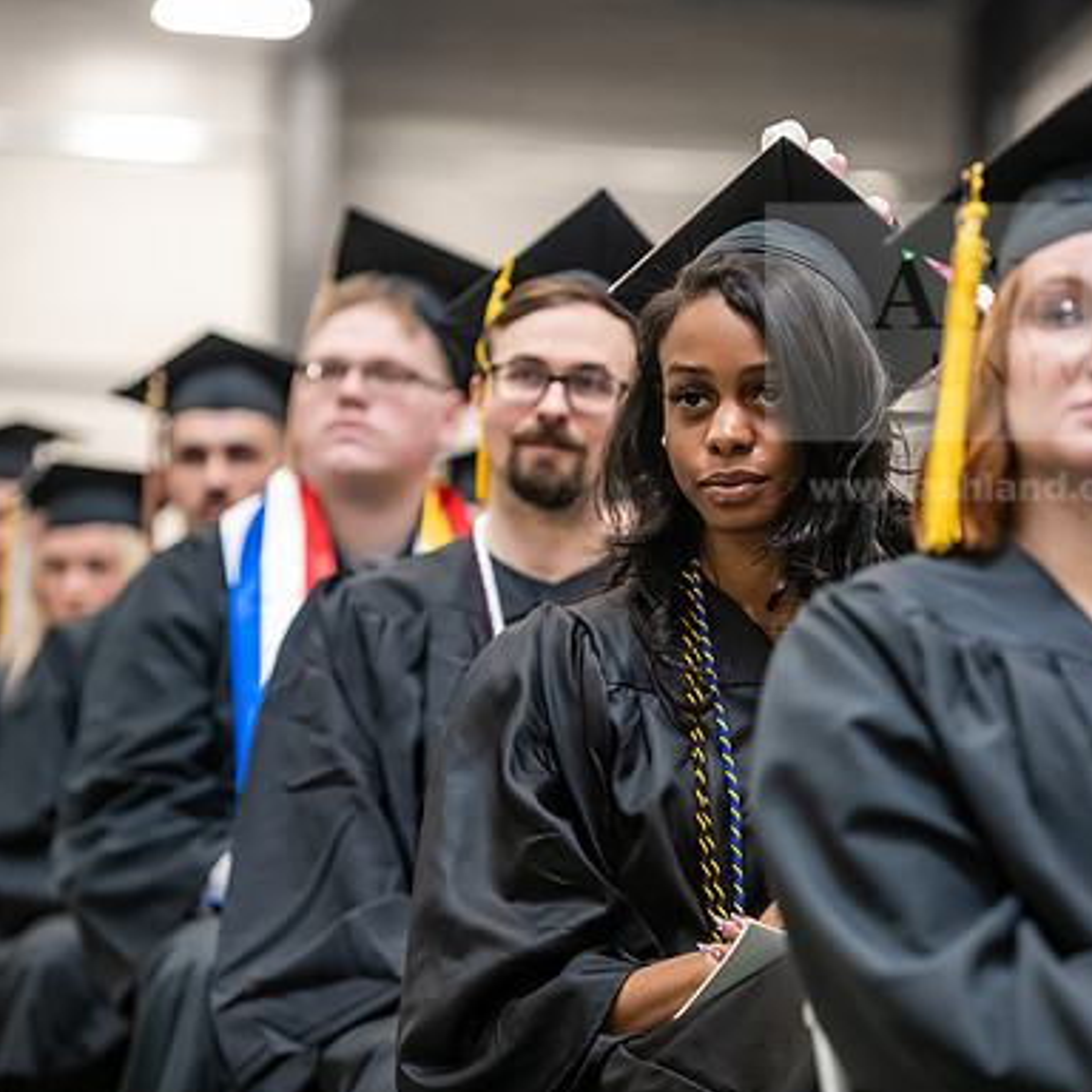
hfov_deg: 10.5
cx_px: 680
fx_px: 5960
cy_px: 547
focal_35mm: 167
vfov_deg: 10.5
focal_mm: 130
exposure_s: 1/200
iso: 3200
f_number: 2.8
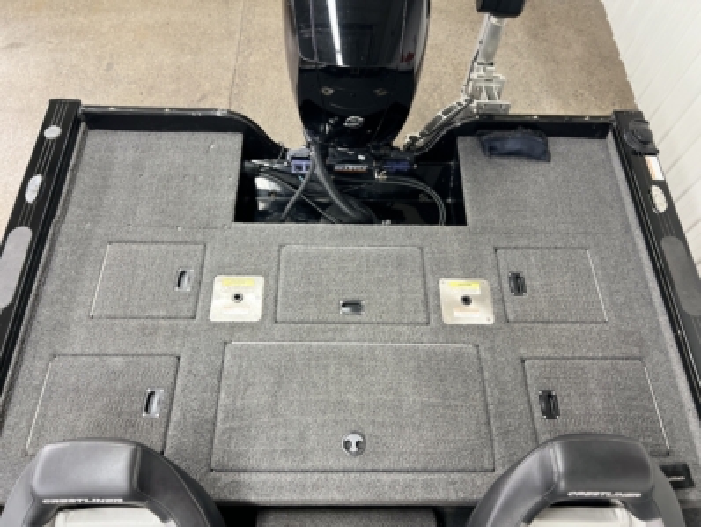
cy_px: 264
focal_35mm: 26
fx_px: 527
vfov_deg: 53.1
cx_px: 350
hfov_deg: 67.3
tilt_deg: -61.6
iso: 250
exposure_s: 1/60
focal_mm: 5.7
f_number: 1.5
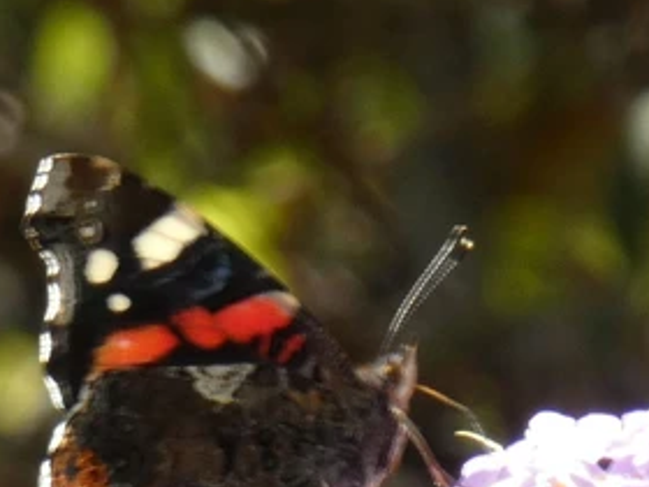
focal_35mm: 753
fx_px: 14118
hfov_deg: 2.6
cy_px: 482
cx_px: 324
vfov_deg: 2.0
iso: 125
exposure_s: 1/80
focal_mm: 58.9
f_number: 5.6
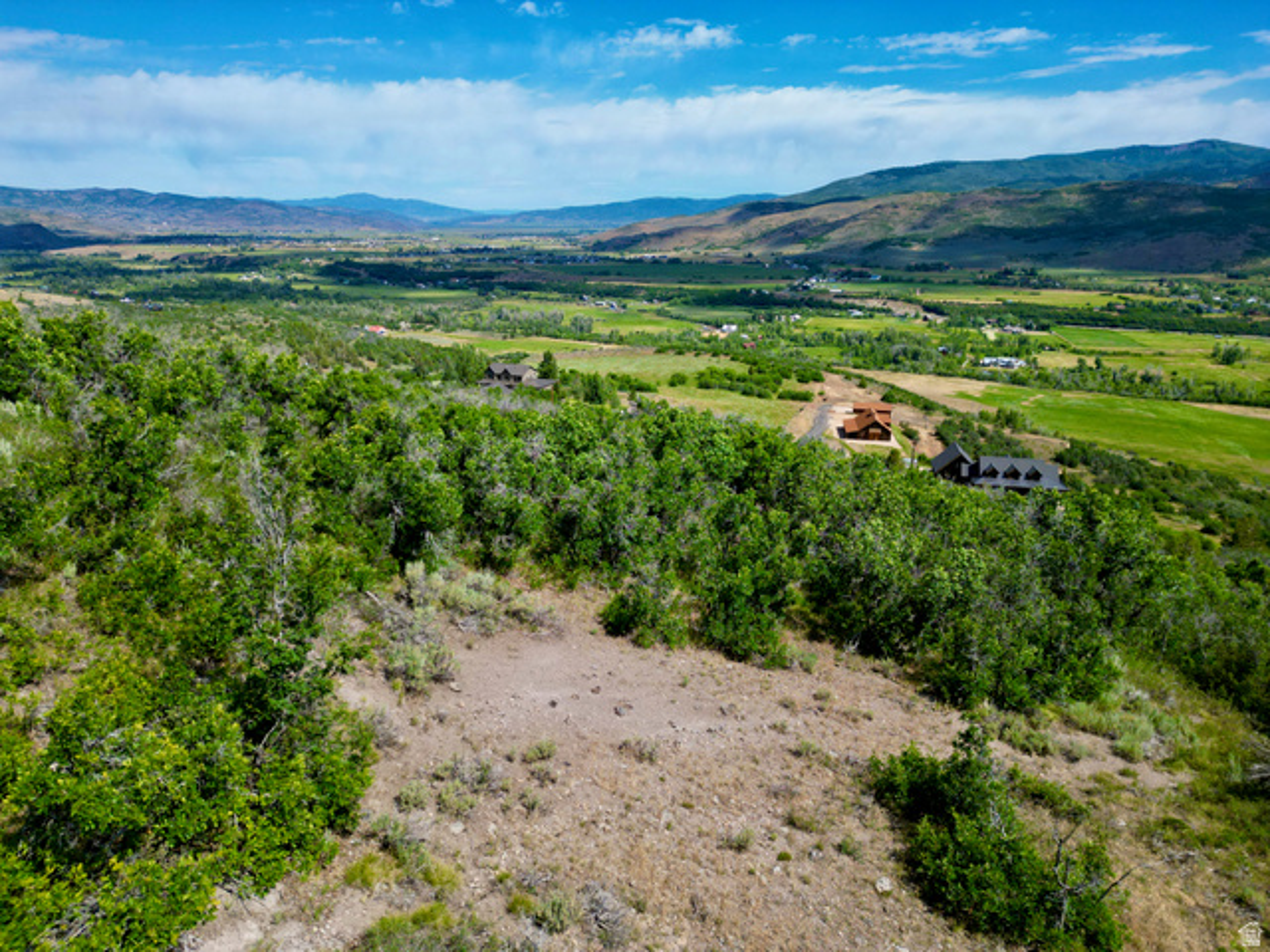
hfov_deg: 71.6
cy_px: 476
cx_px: 635
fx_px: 881
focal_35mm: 24
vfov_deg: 56.8
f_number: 1.7
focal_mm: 6.72
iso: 100
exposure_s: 1/2500
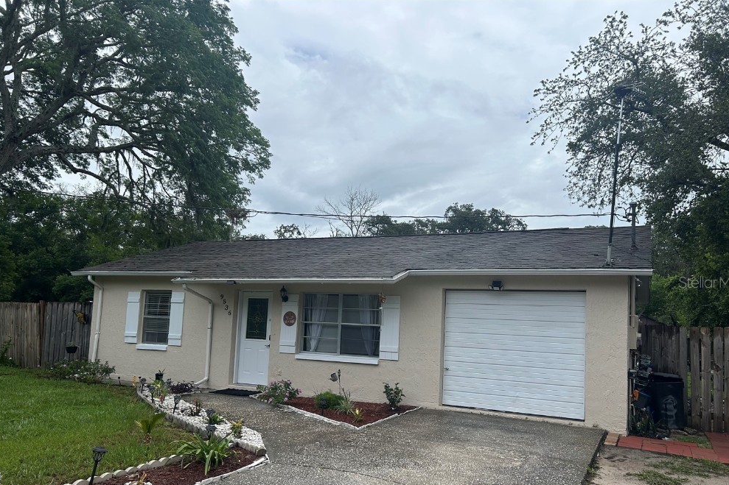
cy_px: 282
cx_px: 371
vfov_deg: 46.2
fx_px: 567
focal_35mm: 28
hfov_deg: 65.5
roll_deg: -2.2
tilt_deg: +3.8
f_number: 1.5
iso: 50
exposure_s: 1/7463
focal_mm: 5.7
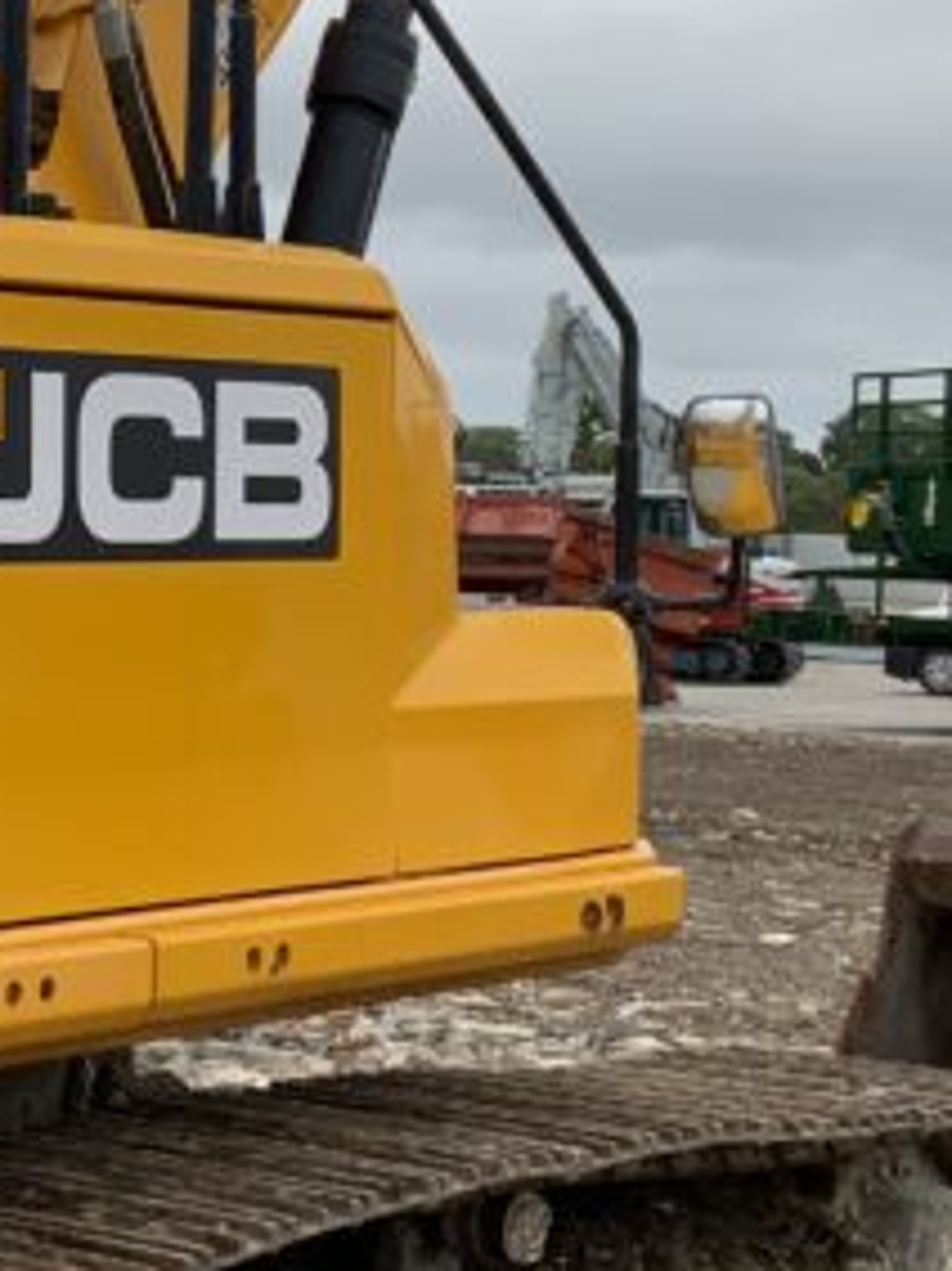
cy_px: 593
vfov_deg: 18.7
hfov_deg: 13.8
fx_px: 3853
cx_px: -103
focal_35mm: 105
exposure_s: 1/829
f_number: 1.8
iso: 16
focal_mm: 3
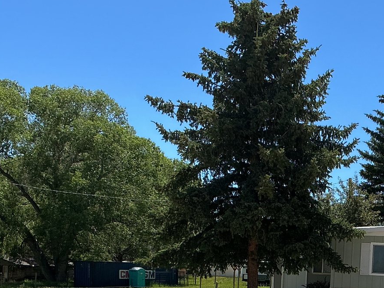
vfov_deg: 20.9
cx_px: 344
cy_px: 312
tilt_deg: -2.2
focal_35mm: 67
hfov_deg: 27.9
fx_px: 743
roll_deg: -3.3
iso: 25
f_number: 1.8
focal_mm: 3
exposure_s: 1/1675
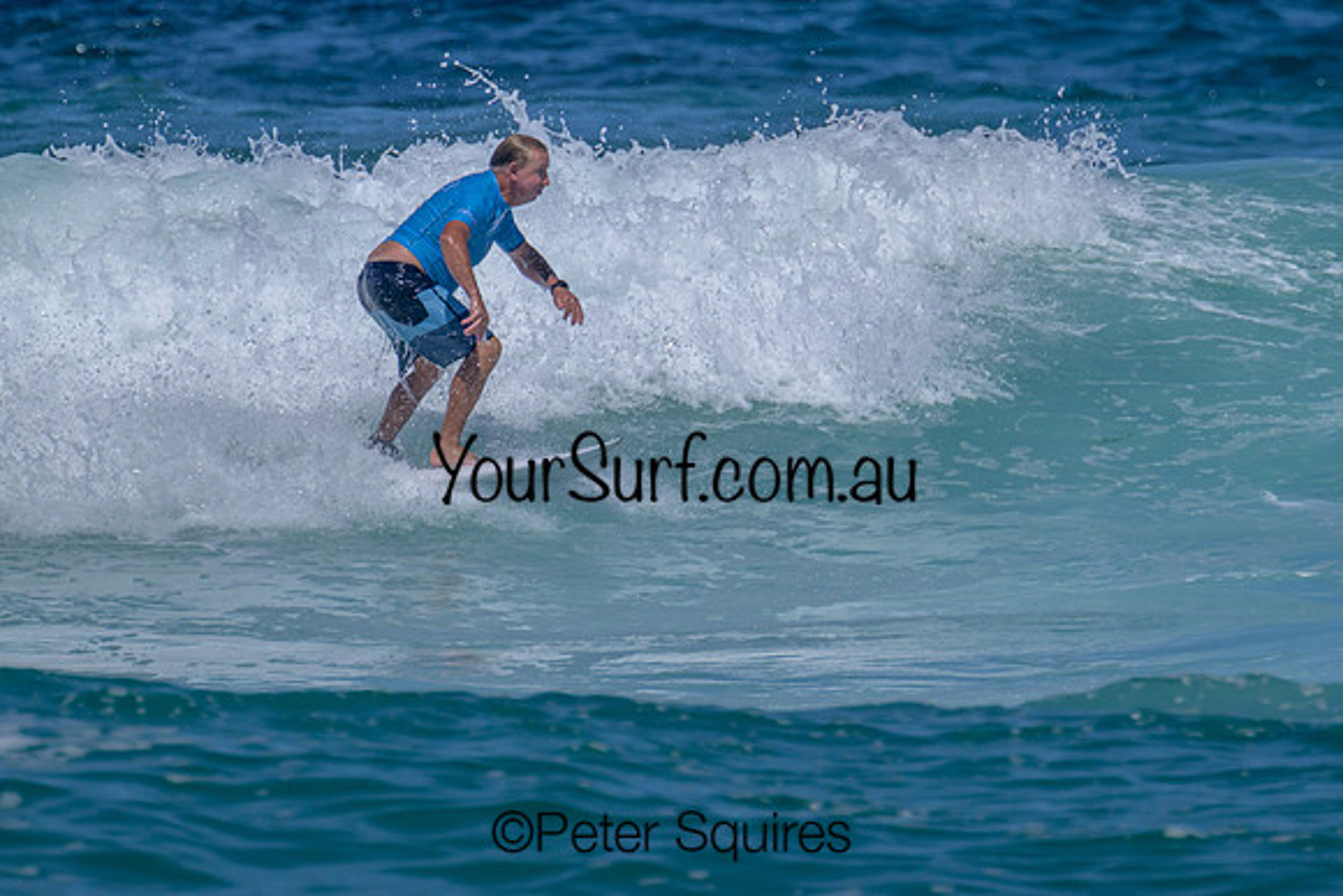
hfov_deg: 1.9
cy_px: 314
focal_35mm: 1081
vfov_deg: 1.3
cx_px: 788
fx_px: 40319
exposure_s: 1/2000
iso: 500
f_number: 11
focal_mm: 800
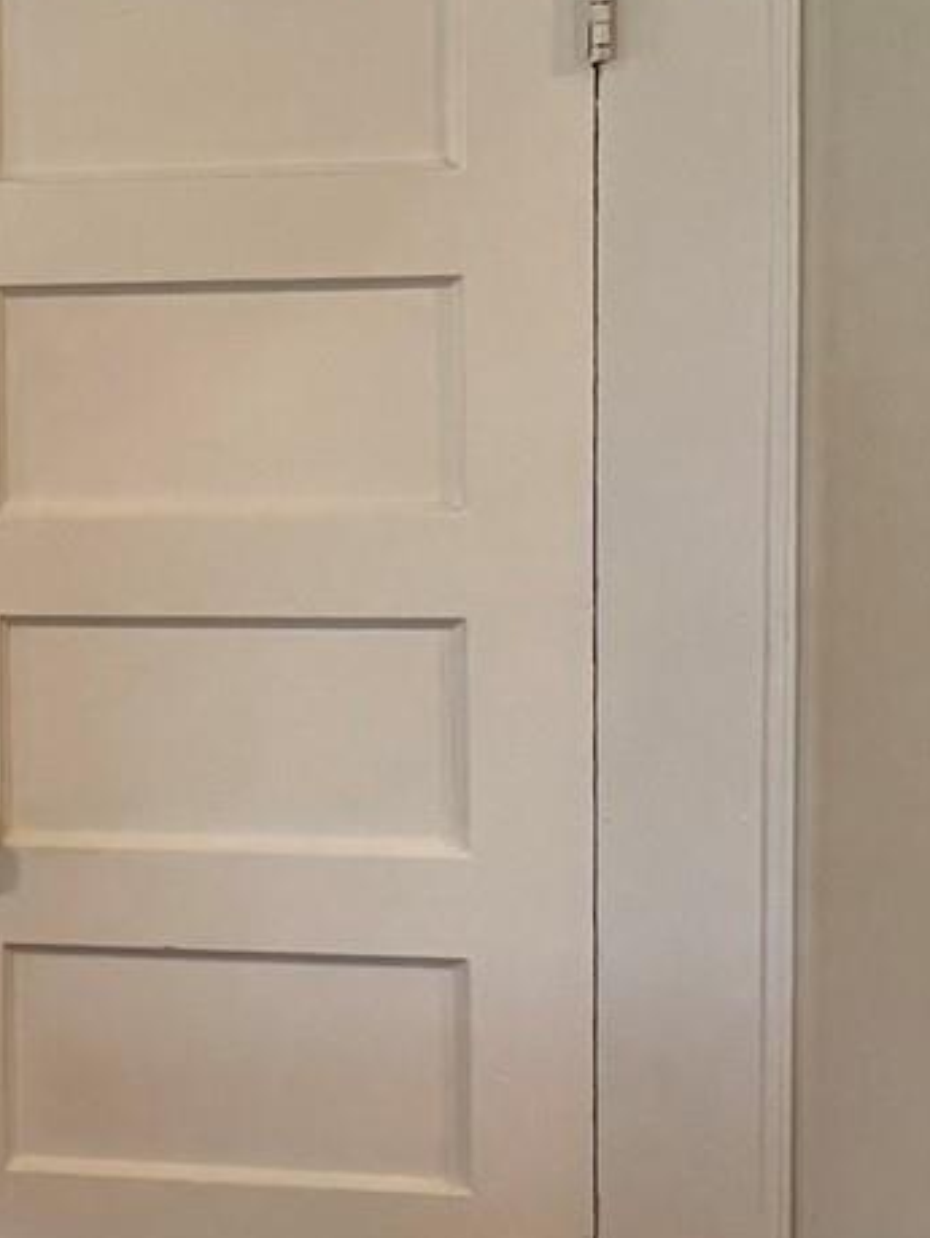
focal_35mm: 107
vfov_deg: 18.3
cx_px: -1690
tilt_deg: -3.8
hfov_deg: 10.6
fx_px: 3828
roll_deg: +0.9
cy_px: 394
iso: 160
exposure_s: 1/120
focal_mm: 6.76
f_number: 1.78
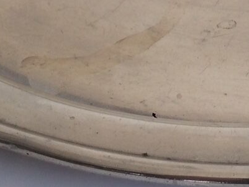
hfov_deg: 16.2
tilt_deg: -41.8
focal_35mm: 118
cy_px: -12
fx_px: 849
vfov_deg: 12.4
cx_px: 273
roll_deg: -2.9
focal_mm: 4.15
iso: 32
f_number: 2.2
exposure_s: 1/50
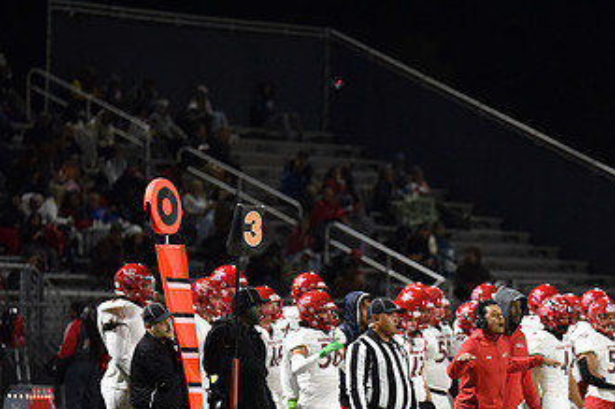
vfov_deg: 3.9
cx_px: 480
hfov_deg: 5.8
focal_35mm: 353
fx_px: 6027
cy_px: 345
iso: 6400
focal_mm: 200
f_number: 2.8
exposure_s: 1/500
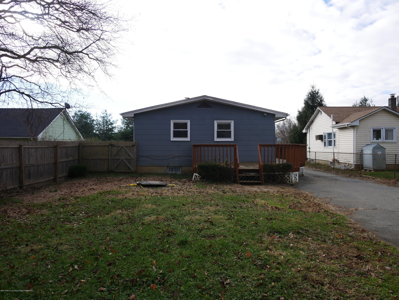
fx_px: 300
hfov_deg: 67.3
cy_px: 150
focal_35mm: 26
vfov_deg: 53.1
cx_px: 200
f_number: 6.3
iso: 200
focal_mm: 13
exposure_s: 1/320
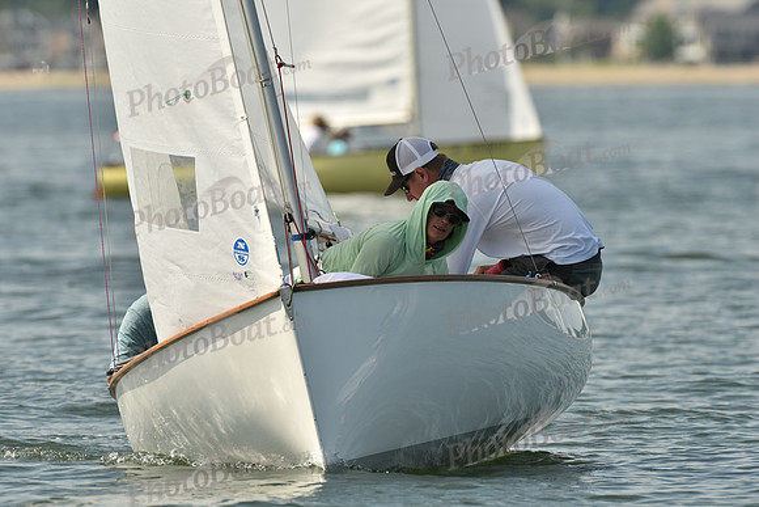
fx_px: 12652
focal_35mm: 600
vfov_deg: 2.3
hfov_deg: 3.4
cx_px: 380
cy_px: 254
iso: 250
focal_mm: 600
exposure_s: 1/1000
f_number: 9
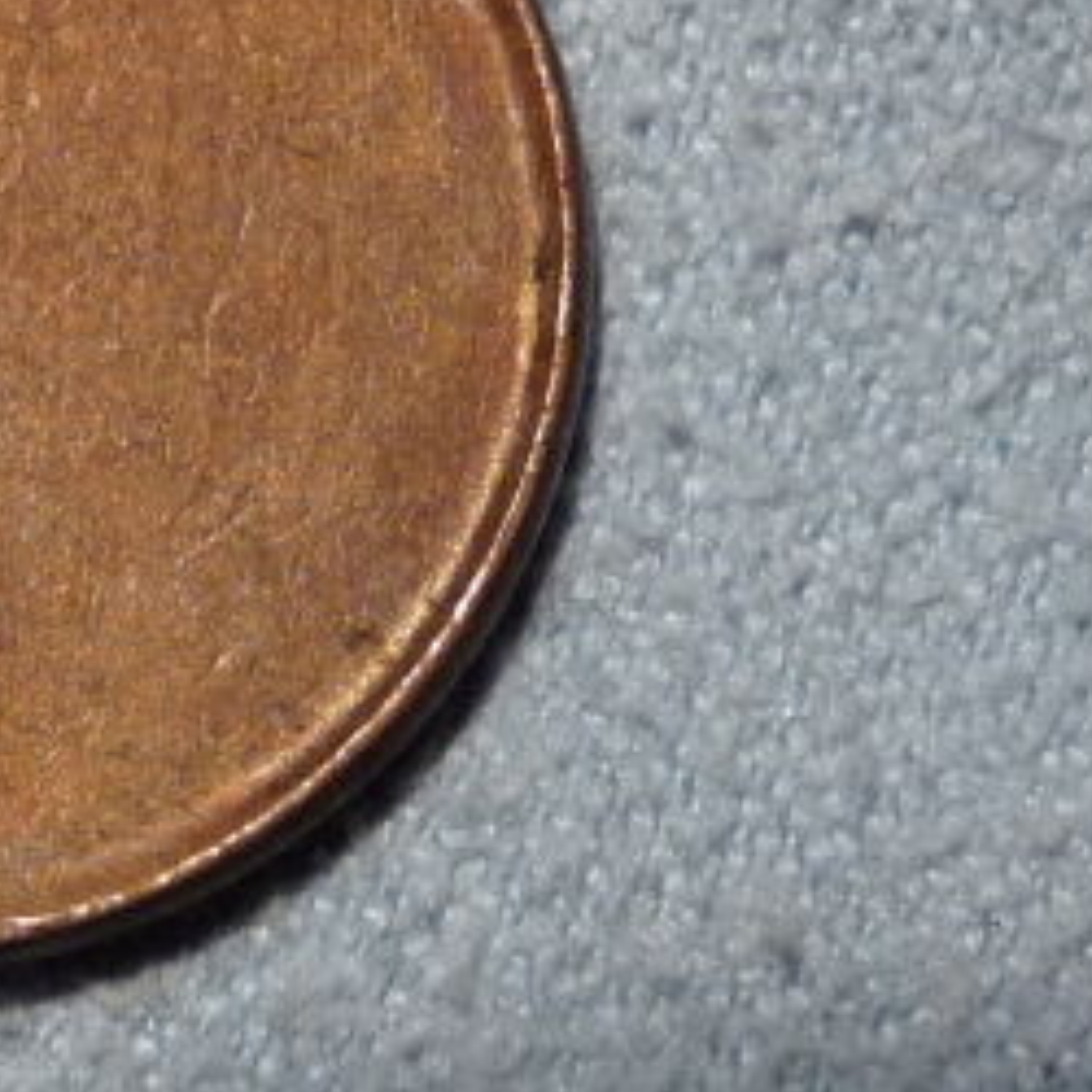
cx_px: -138
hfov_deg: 6.9
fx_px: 9065
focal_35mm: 254
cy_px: 308
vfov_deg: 6.9
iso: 200
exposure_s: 1/30
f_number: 3.4
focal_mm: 11.5
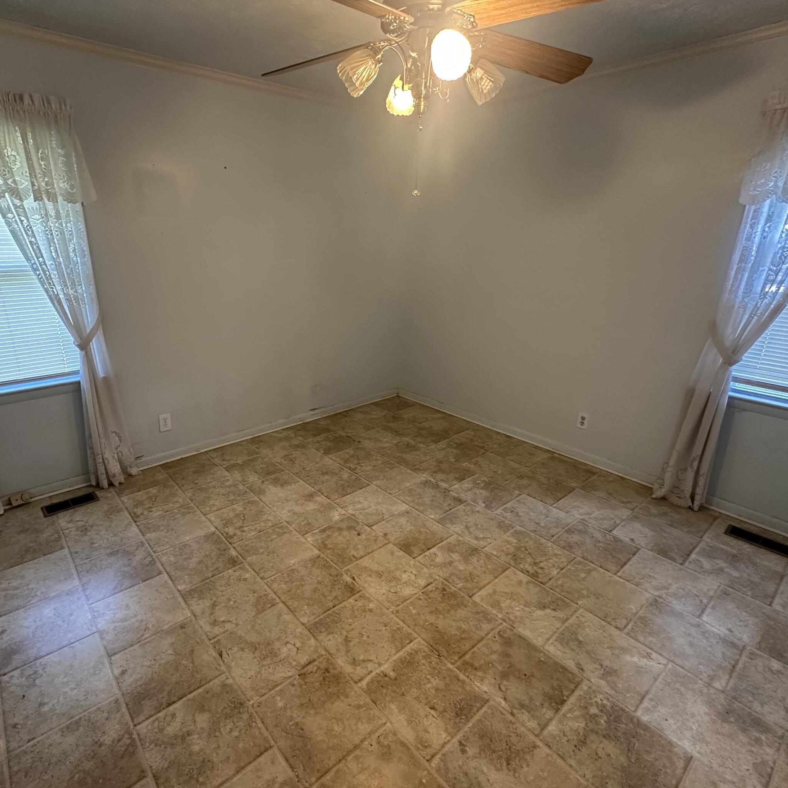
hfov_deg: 80.3
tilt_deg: -18.9
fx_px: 464
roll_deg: -0.6
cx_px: 339
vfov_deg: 80.7
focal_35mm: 18
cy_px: 392
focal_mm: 2.22
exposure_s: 1/60
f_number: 2.2
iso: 320
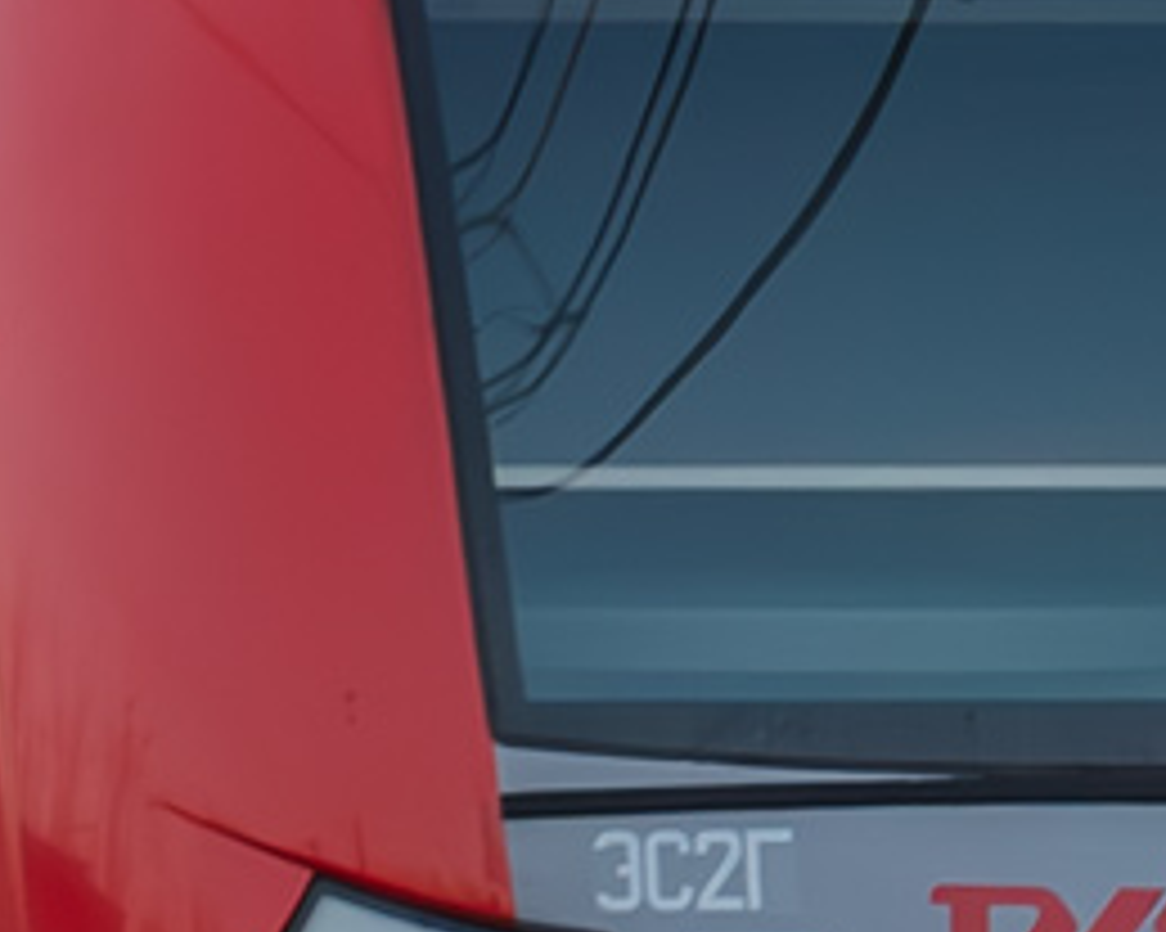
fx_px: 19628
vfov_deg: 2.7
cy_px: 308
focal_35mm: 569
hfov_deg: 3.4
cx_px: -162
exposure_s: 1/125
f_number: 5.3
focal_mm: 70
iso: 320
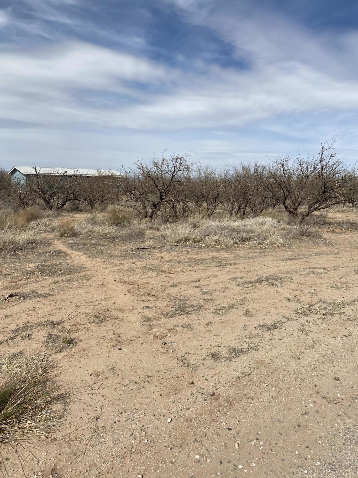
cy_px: 239
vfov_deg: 67.3
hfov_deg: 53.1
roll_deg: +0.4
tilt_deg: -7.6
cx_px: 179
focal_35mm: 26
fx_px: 359
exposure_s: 1/5495
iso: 32
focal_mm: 4.25
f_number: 1.8
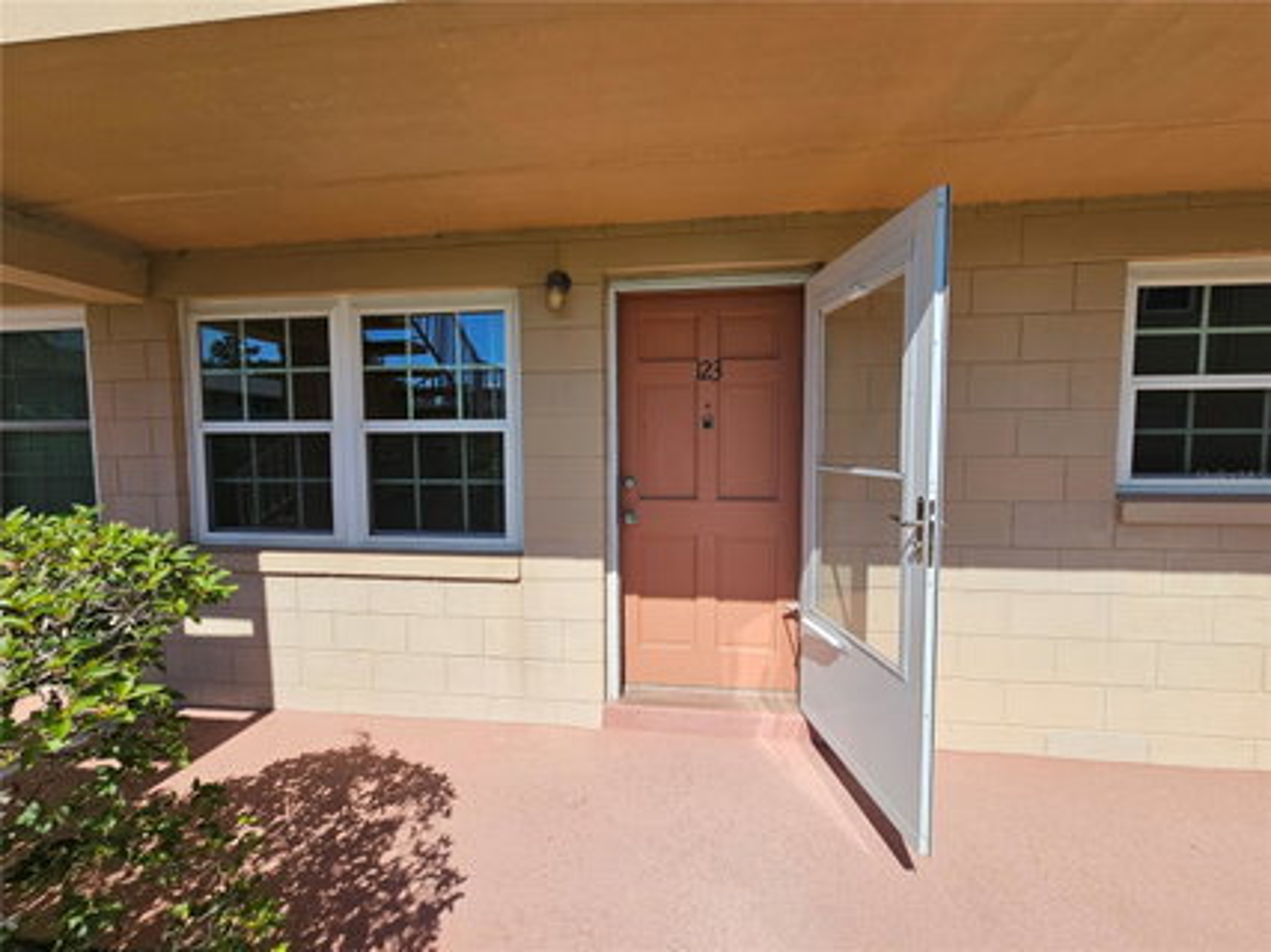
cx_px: 636
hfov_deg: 106.2
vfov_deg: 89.9
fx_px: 477
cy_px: 476
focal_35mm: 13
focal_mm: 2.2
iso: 50
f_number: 2.2
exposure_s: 1/2163
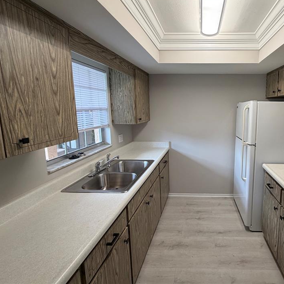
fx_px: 167
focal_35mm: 18
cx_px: 199
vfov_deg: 80.5
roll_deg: +0.2
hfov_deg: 77.0
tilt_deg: -7.5
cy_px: 129
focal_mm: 2.22
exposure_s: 1/121
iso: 200
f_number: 2.2
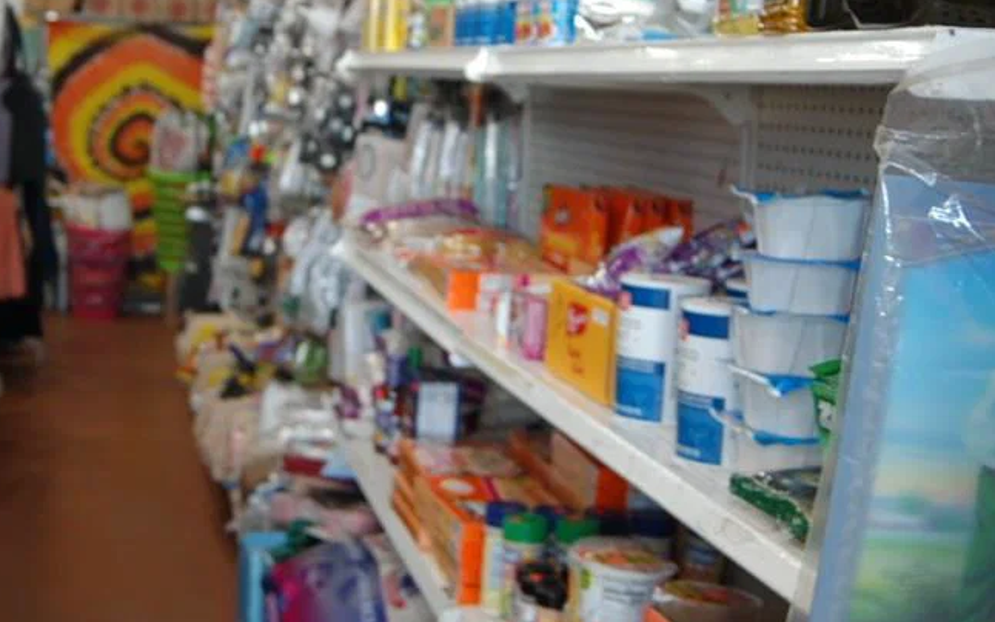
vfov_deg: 20.2
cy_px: 176
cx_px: 333
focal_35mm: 64
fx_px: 1736
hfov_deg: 31.7
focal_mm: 18
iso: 200
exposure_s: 1/20
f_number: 3.5
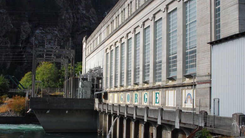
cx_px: 120
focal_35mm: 45
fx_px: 292
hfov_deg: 45.5
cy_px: 84
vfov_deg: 26.4
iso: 200
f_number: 6.3
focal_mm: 28
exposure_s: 1/400
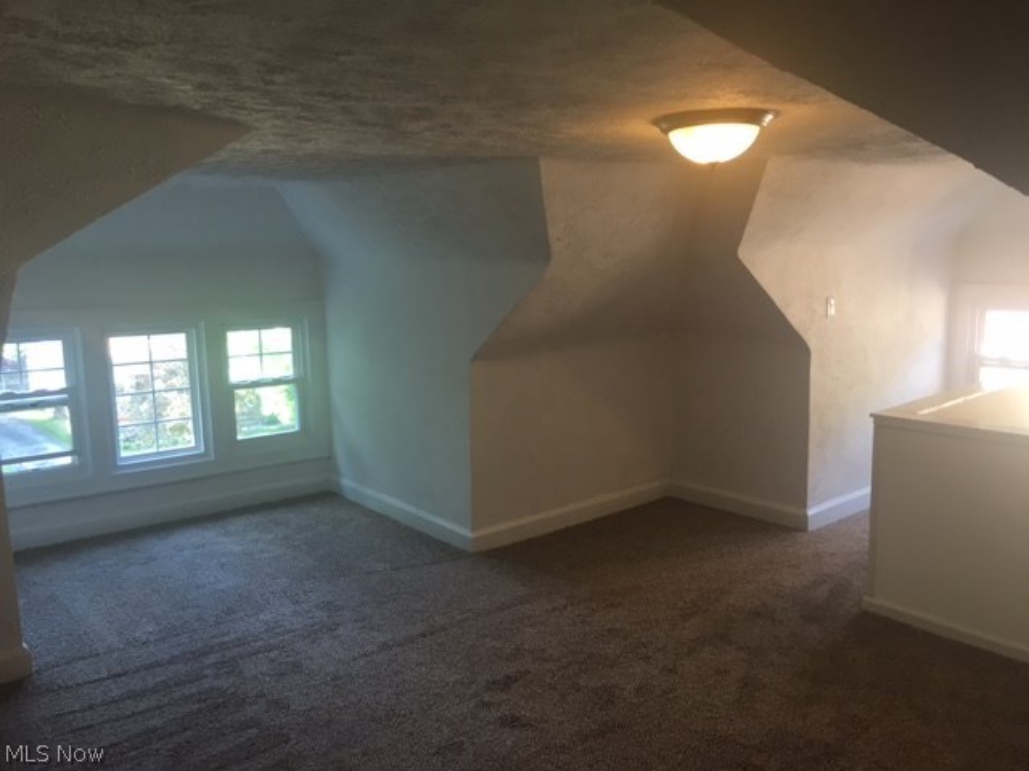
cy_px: 386
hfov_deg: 61.7
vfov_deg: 48.2
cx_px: 514
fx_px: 862
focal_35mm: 29
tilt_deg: -9.8
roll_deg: +0.4
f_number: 2.2
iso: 64
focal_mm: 4.15
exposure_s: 1/30
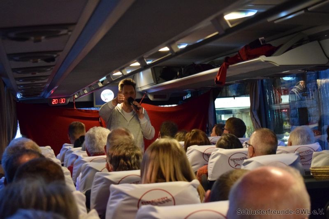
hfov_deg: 24.6
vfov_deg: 16.5
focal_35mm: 82
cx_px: 164
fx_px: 754
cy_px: 110
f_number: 5.6
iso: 6400
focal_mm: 55
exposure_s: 1/40
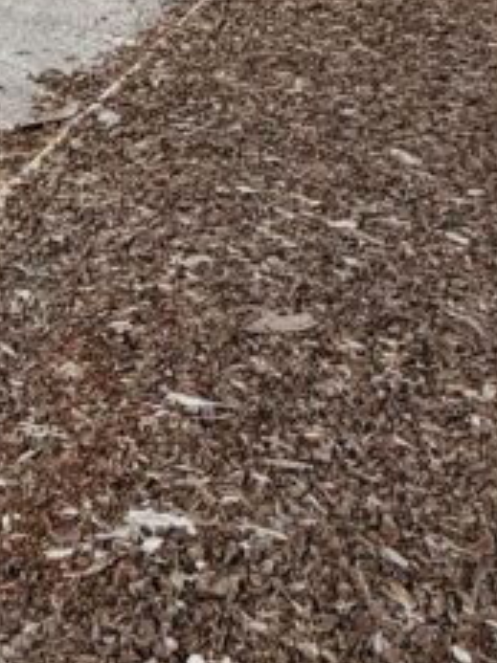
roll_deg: -1.6
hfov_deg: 22.2
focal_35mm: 62
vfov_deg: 20.8
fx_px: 1188
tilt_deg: +5.9
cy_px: -545
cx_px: -60
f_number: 2.2
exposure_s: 1/3125
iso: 50
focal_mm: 2.22
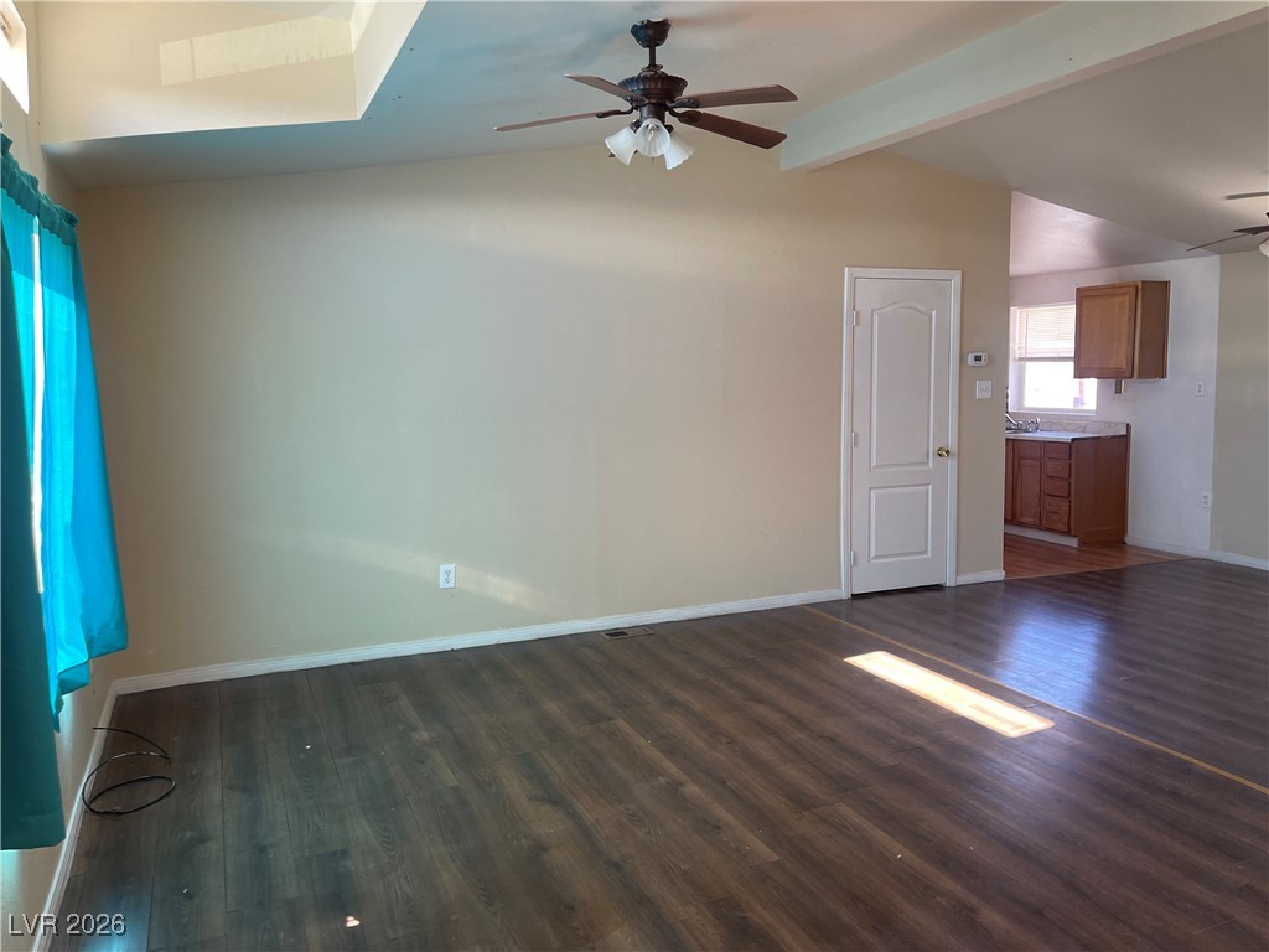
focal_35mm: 25
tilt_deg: -7.7
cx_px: 634
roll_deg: -0.7
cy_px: 476
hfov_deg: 69.4
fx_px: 916
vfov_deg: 54.9
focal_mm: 5.1
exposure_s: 1/121
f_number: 1.6
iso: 125
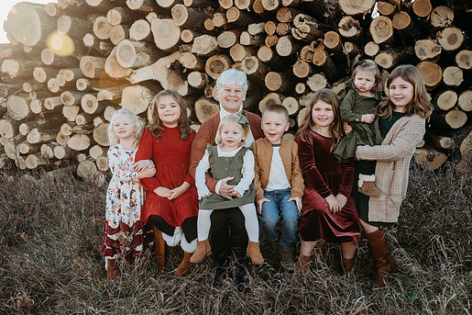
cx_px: 245
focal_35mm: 37
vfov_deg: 35.9
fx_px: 485
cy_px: 178
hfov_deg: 51.9
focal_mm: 30
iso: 400
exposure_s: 1/1000
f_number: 4
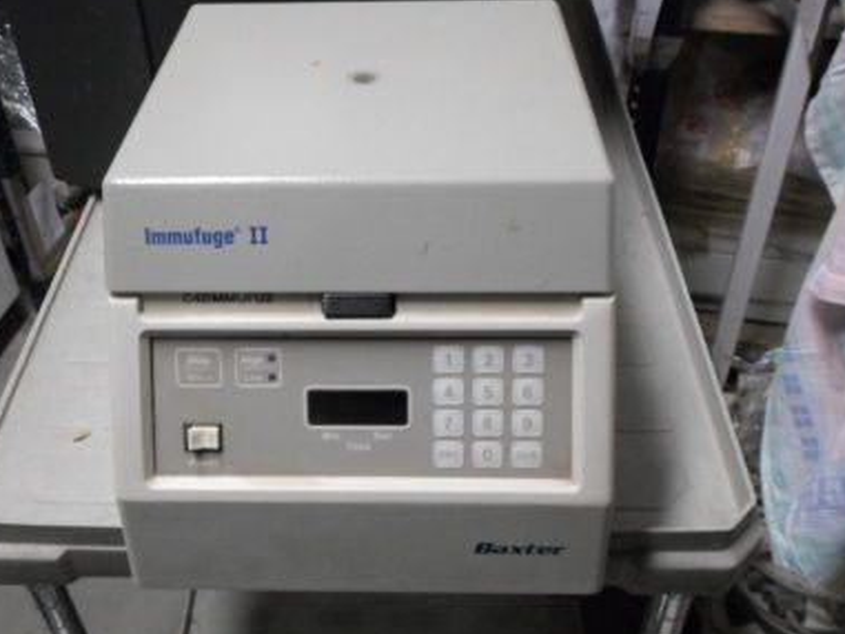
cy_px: 309
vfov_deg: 38.7
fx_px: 903
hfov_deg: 50.0
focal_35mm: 37
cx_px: 364
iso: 320
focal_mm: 5.5
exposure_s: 1/30
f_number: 2.7
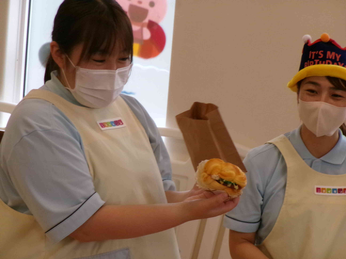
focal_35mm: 142
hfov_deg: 13.9
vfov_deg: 10.4
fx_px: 1419
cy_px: 130
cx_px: 173
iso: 408
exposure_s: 1/125
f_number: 6.3
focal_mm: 25.5
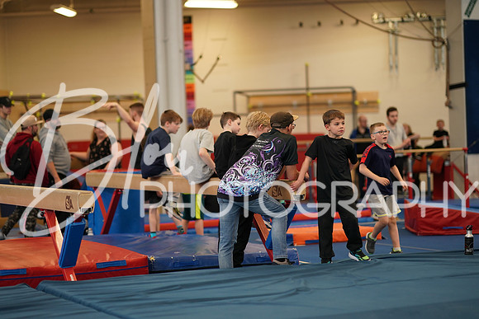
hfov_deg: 23.9
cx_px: 240
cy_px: 160
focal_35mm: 85
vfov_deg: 16.1
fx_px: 1131
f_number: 1.4
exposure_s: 1/500
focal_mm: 85
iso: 640
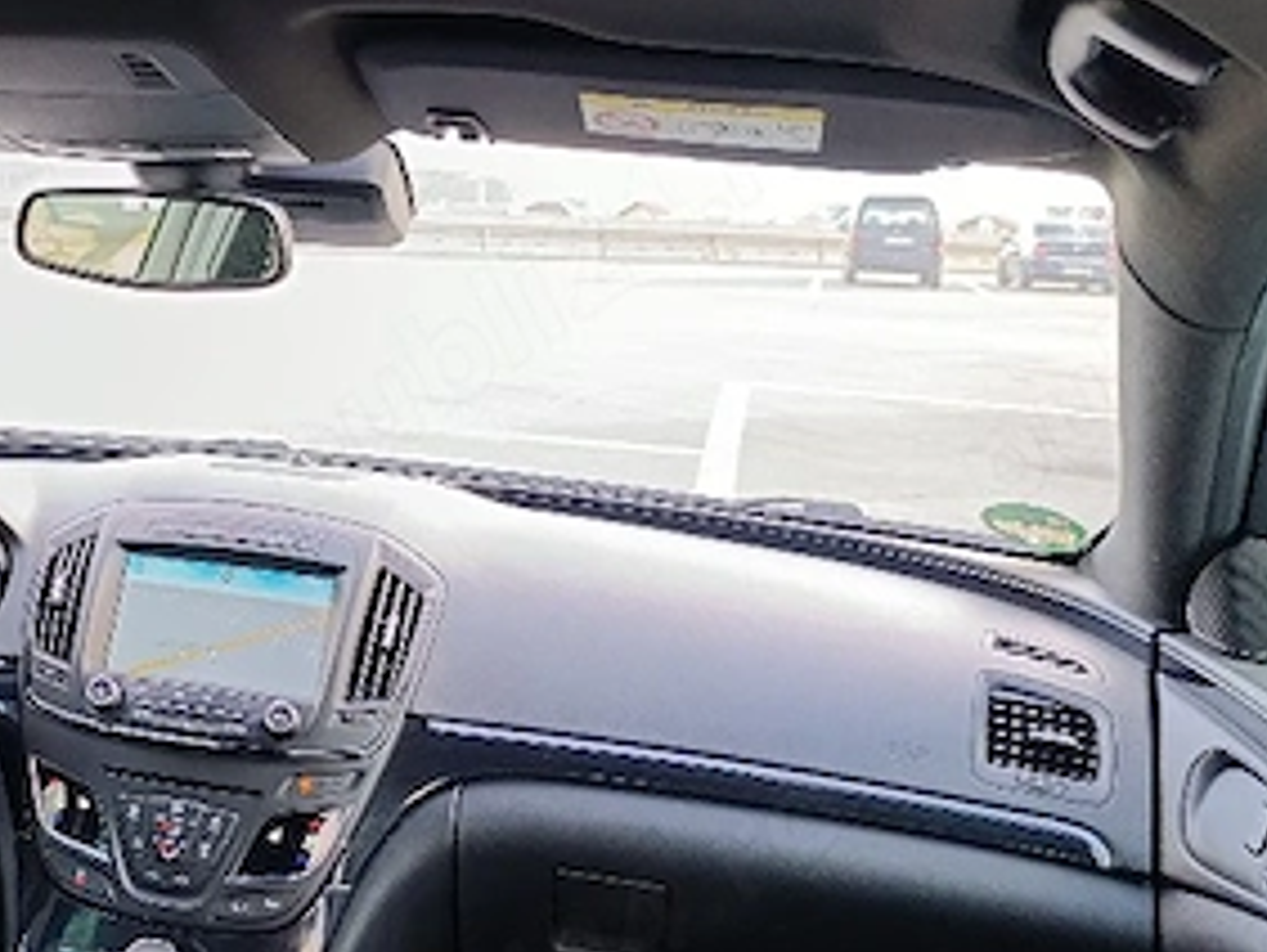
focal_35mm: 49
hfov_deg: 35.5
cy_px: 319
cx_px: 31
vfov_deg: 29.5
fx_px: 1795
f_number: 1.65
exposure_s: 1/101
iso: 397
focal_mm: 6.11
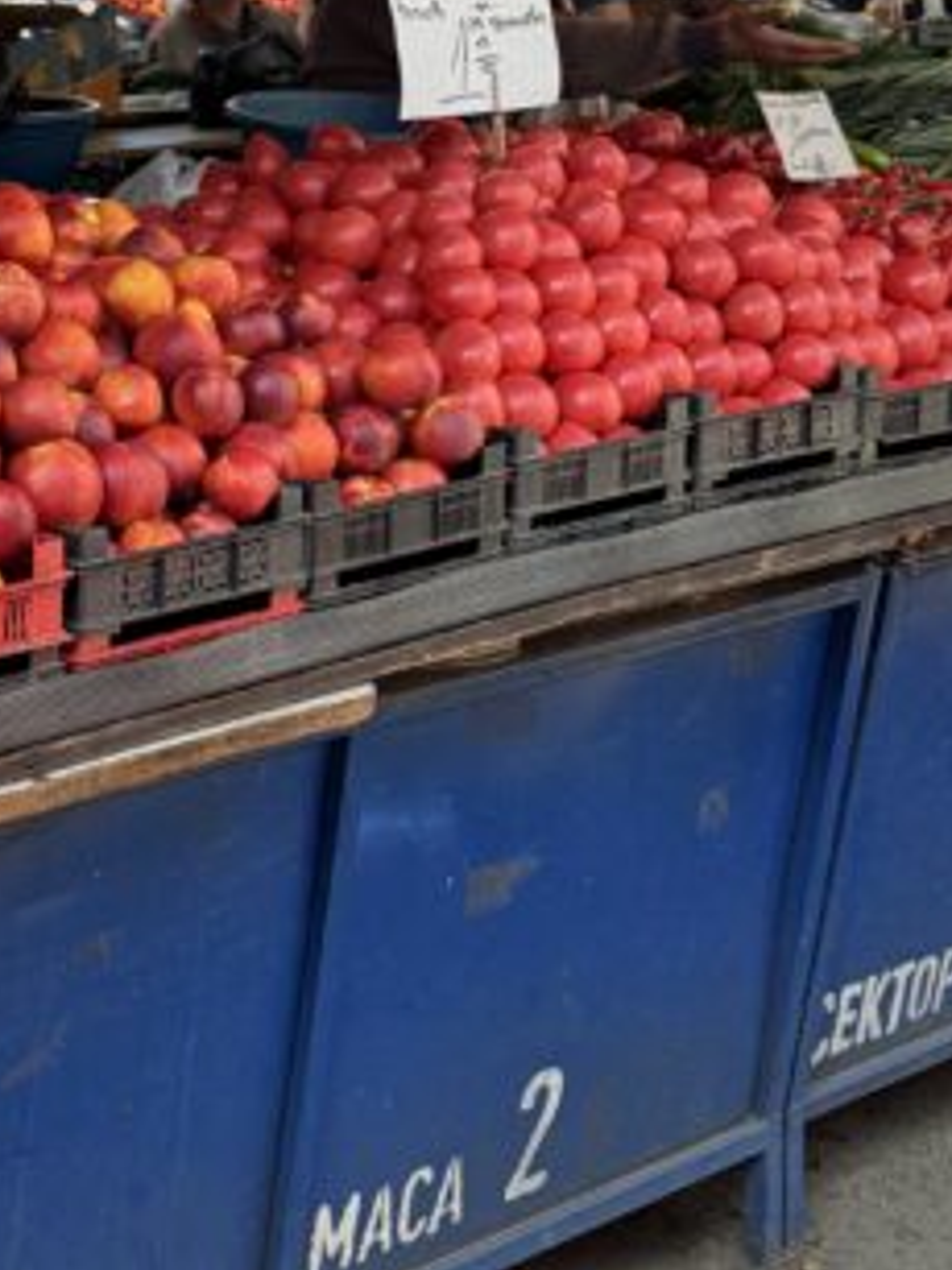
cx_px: -66
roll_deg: -0.2
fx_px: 2936
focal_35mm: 80
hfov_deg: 17.8
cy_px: 215
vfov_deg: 24.0
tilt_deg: -4.3
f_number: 1.78
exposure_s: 1/426
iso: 100
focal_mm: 6.76
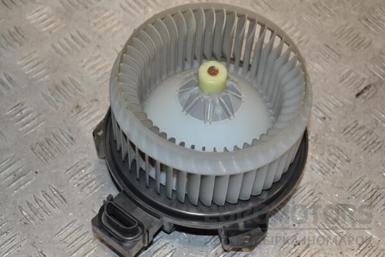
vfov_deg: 18.9
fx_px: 770
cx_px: 192
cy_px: 128
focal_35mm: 72
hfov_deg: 28.1
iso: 800
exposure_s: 1/200
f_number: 5.6
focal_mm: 48
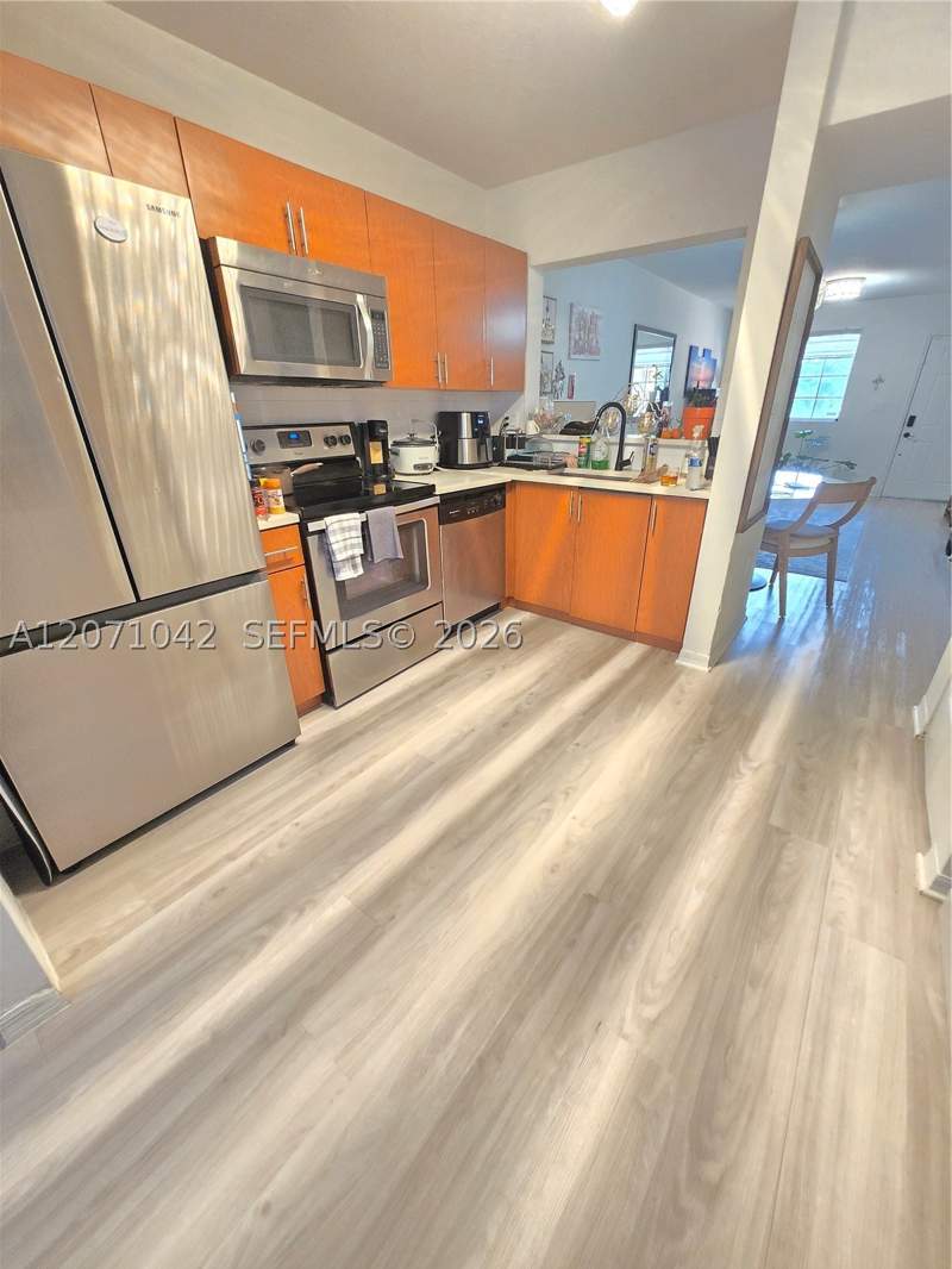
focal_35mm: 13
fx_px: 477
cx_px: 476
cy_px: 634
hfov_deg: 89.9
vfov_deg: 106.2
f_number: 2.2
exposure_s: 1/60
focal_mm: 1.7
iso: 640
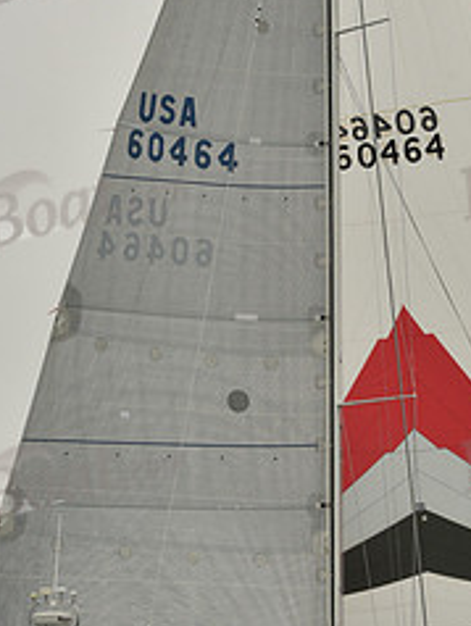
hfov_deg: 9.1
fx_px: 2970
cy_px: 326
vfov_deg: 12.0
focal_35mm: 164
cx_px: 325
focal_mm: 70
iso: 320
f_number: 11
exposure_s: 1/800
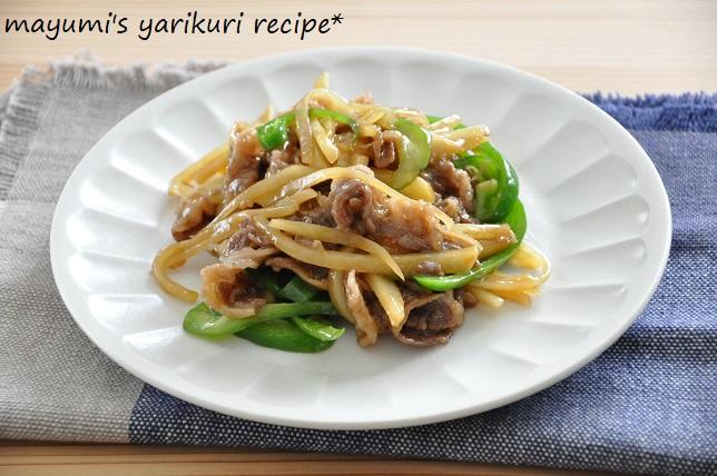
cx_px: 358
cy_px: 238
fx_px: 2686
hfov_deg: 15.2
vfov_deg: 10.1
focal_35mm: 135
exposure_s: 1/60
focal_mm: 90
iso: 1600
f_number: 5.6
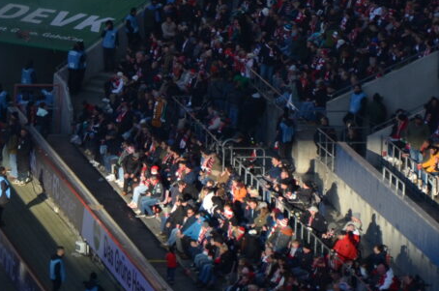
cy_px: -189
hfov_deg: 4.9
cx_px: 83
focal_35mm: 423
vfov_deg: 3.2
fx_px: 5149
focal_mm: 80
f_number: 5.6
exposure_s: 1/500
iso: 200
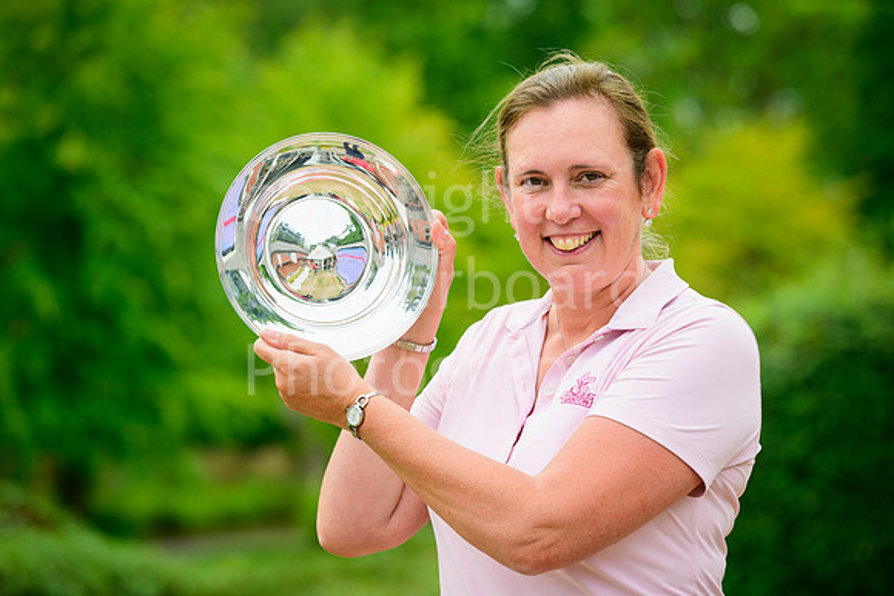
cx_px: 447
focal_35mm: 130
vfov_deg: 10.6
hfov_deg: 15.8
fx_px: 3229
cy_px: 298
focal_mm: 130
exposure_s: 1/500
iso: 200
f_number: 4
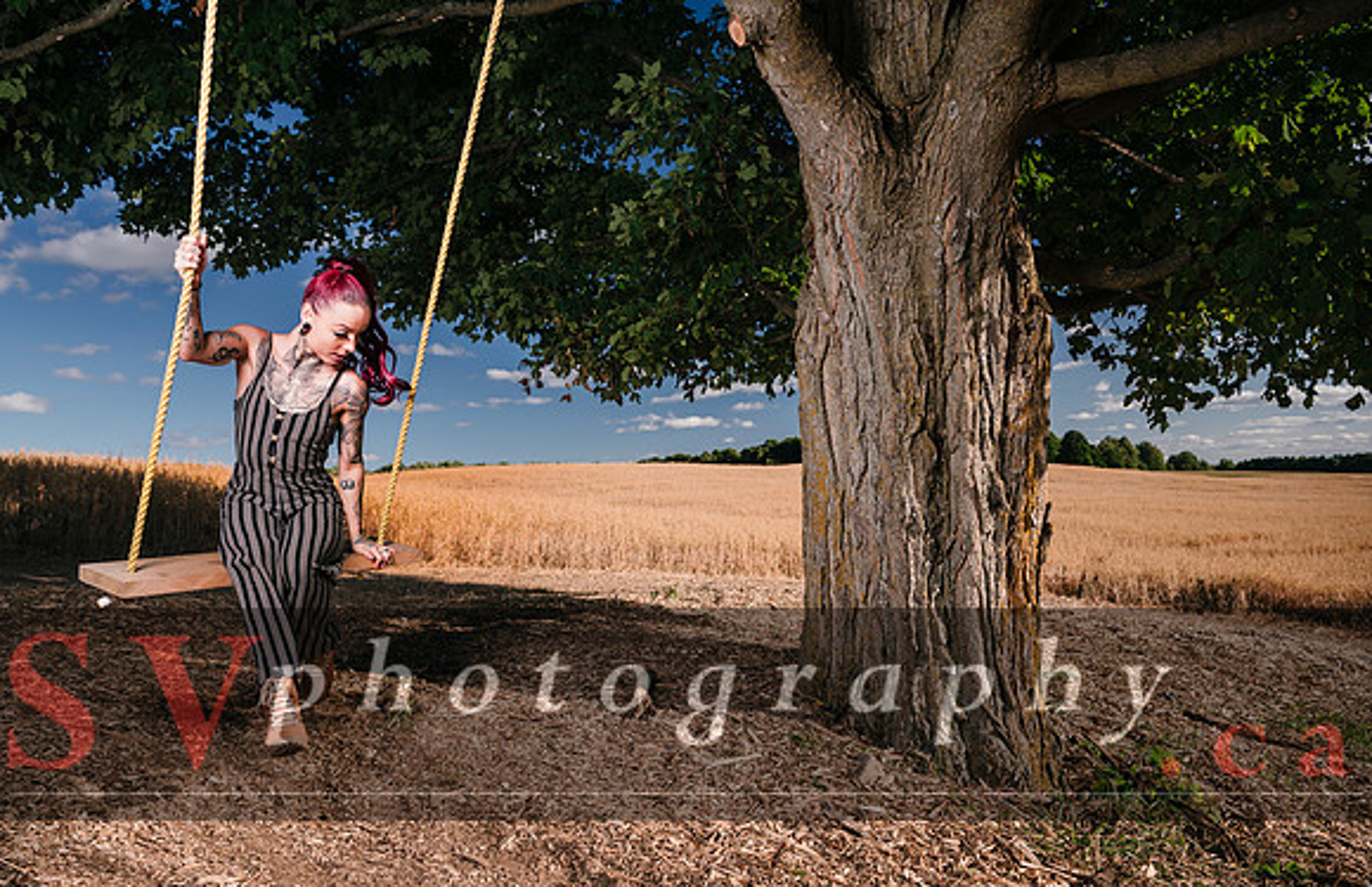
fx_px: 1046
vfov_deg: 45.9
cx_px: 647
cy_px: 483
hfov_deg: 66.4
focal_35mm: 28
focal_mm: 26
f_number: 5
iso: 64
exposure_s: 1/200
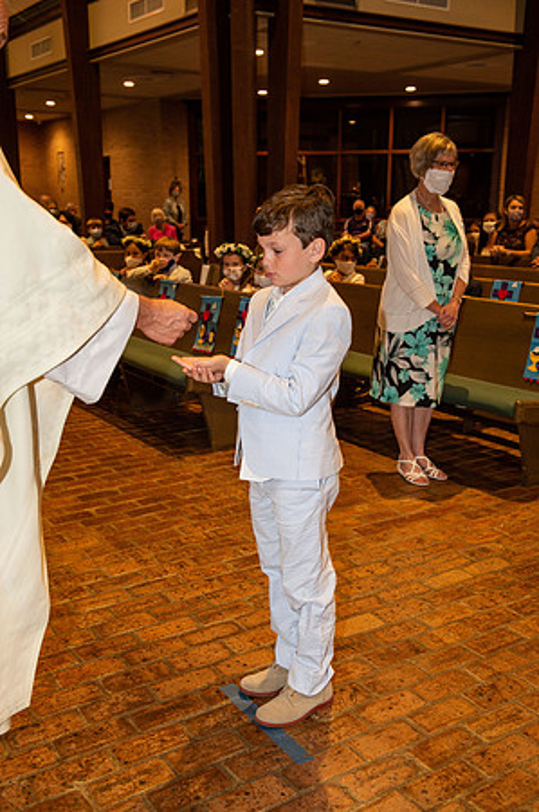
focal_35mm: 38
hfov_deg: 35.0
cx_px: 270
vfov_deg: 50.7
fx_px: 855
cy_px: 406
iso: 1600
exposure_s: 1/125
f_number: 5
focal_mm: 38
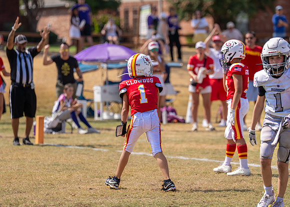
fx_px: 1783
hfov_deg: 9.3
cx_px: 178
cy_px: 99
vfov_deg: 6.6
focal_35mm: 216
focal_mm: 151
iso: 100
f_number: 2.8
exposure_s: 1/3200
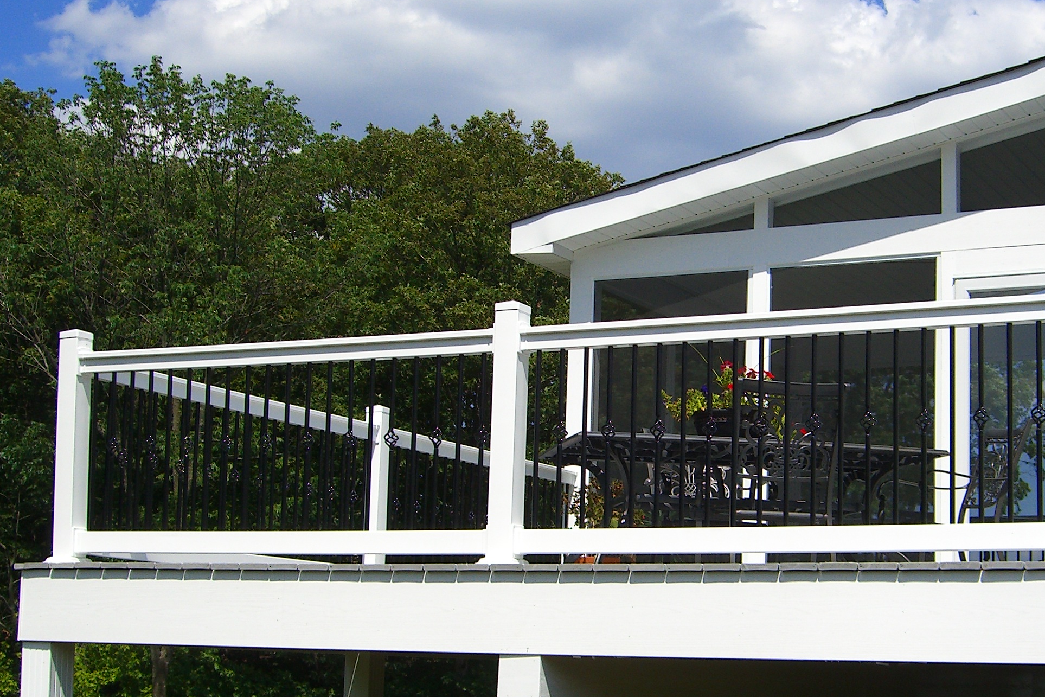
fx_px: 1829
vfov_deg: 21.6
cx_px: 677
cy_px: 409
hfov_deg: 31.7
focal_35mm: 63
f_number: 8
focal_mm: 7.9
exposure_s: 1/250
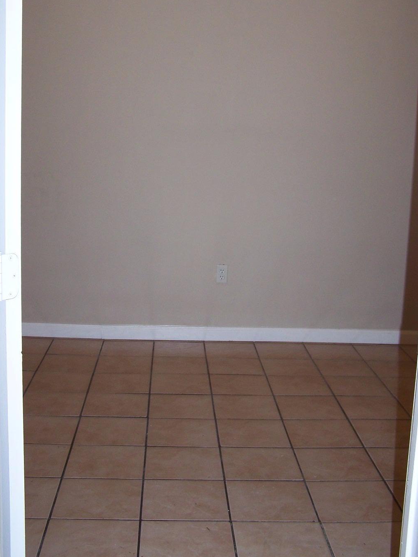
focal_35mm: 45
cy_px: 242
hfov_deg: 32.2
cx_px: 204
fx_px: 725
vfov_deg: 42.0
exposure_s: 1/60
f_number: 2.8
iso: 80
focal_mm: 6.3
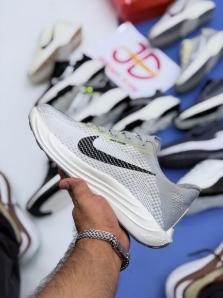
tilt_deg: -57.9
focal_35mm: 48
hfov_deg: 30.3
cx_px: 112
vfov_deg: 39.6
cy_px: 149
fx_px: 412
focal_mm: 6.76
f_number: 1.78
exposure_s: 1/418
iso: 64
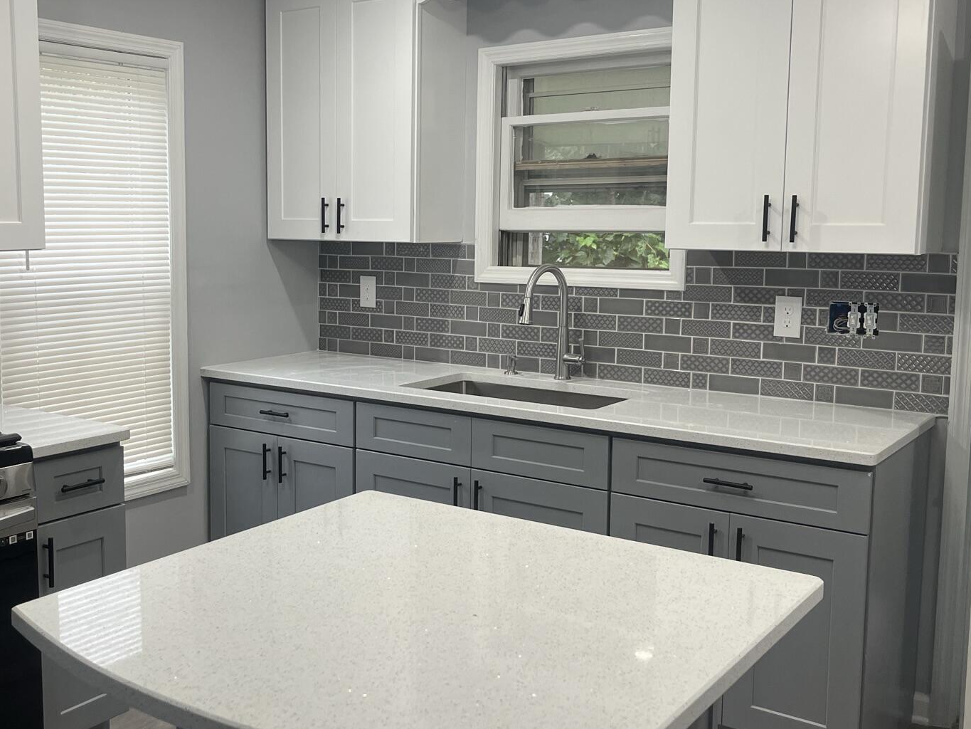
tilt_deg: -6.3
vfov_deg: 36.8
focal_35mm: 39
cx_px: 409
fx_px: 1094
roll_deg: -0.2
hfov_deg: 47.7
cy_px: 329
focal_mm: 5.1
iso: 125
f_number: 1.6
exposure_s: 1/120
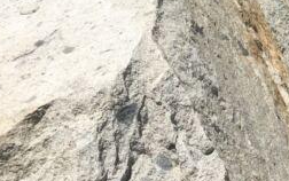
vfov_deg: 12.2
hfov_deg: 18.9
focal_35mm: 104
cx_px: 349
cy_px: -58
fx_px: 820
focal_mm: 4.15
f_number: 2.2
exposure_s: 1/2198
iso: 32
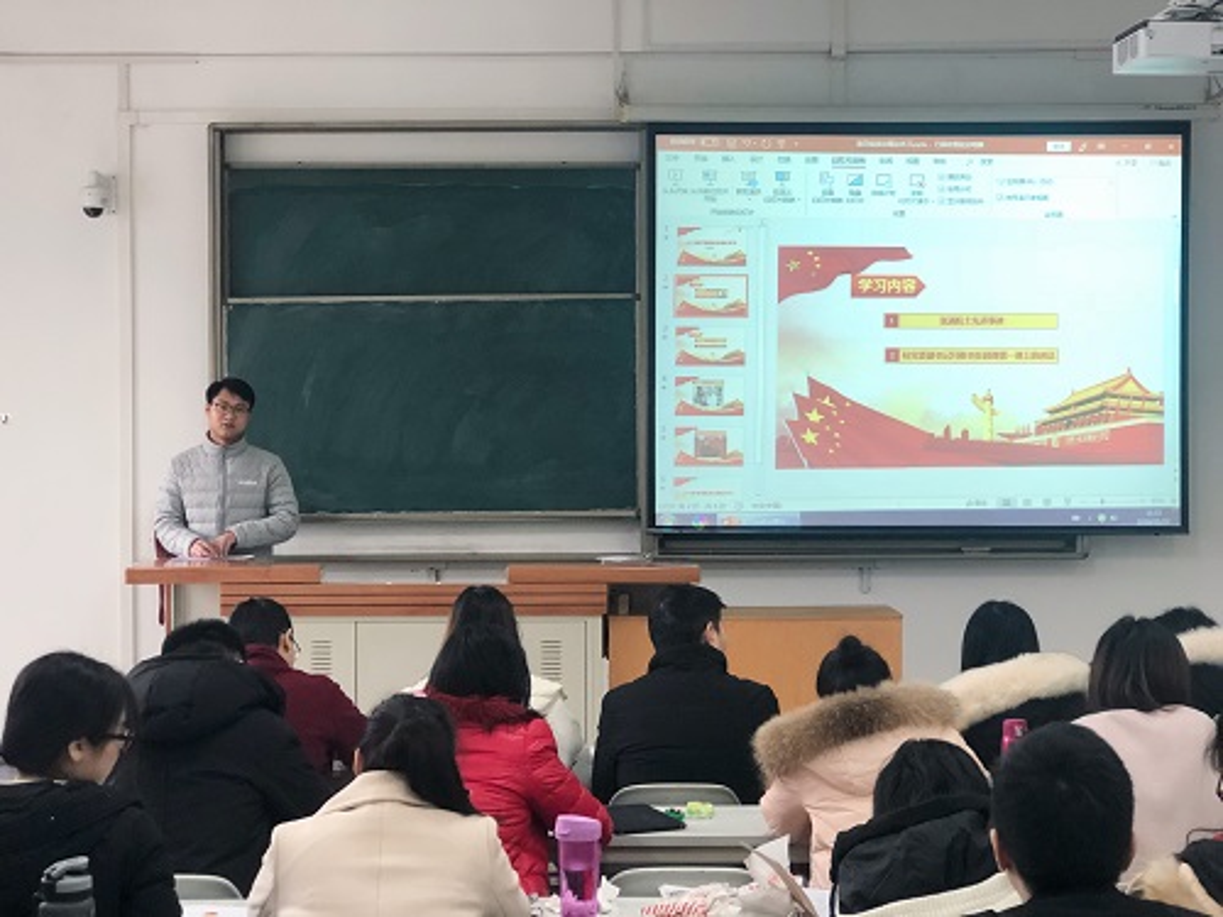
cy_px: 458
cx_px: 612
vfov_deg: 25.7
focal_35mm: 57
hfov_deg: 33.8
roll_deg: -0.6
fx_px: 2014
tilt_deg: -0.8
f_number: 2.8
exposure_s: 1/50
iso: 125
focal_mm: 6.6
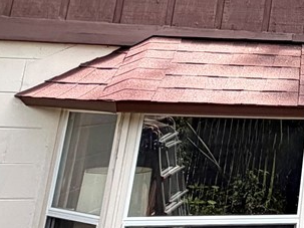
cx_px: 519
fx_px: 650
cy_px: -57
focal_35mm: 74
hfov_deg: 20.3
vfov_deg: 18.7
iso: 64
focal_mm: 2.22
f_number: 2.2
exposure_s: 1/502
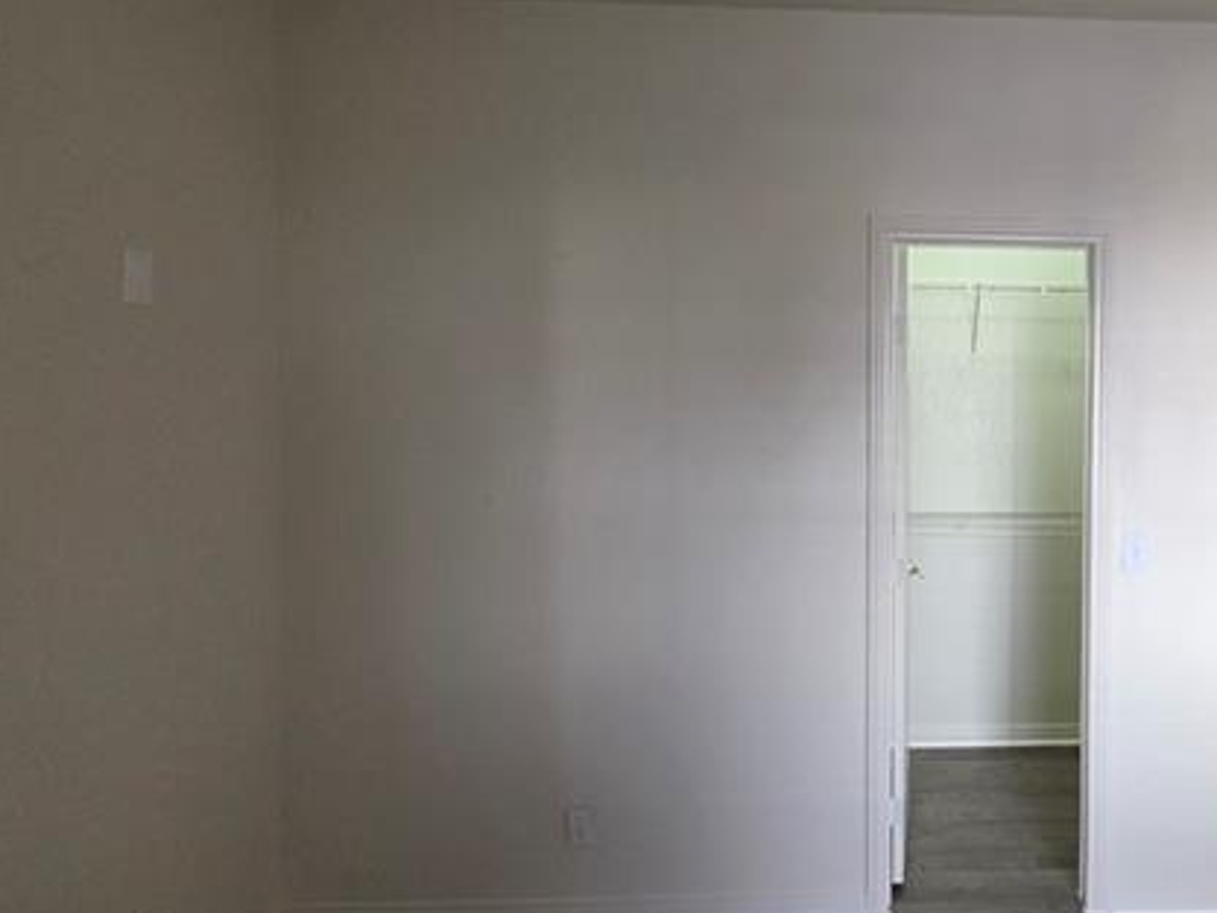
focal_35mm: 25
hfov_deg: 64.9
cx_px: 924
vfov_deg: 54.8
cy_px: 407
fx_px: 879
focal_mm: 2.2
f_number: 1.9
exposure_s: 1/60
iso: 250
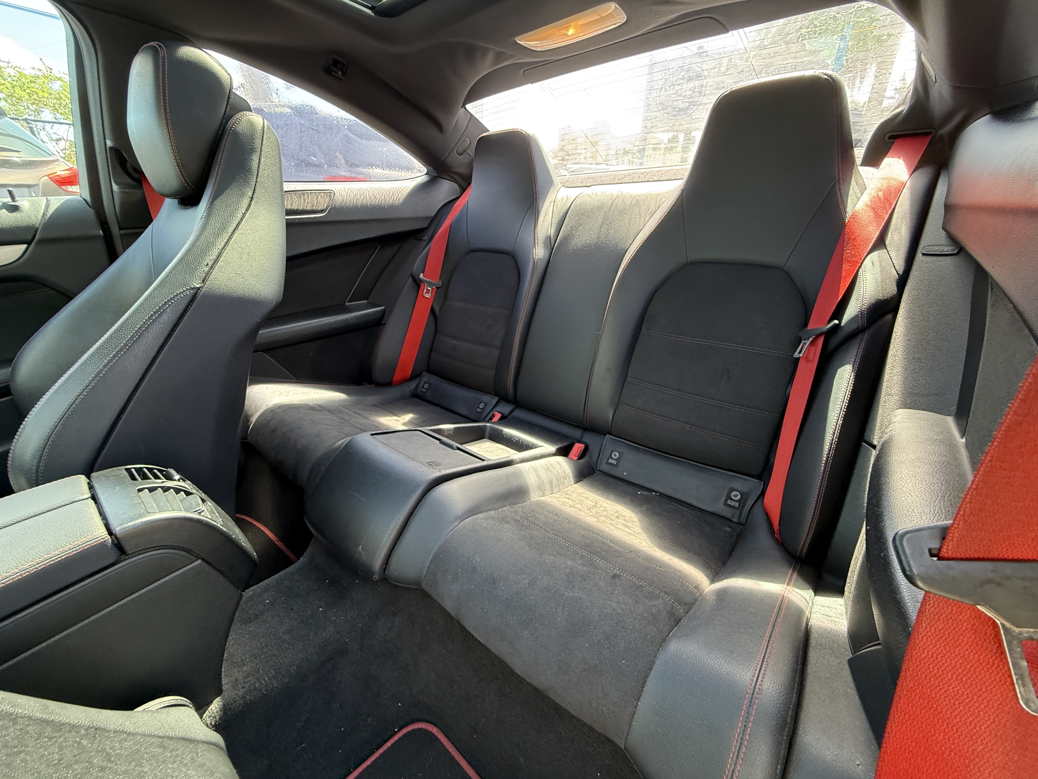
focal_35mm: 14
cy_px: 390
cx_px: 519
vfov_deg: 85.7
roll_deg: -0.2
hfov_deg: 102.1
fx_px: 420
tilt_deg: -23.1
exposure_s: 1/98
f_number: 2.2
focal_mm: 2.22
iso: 320
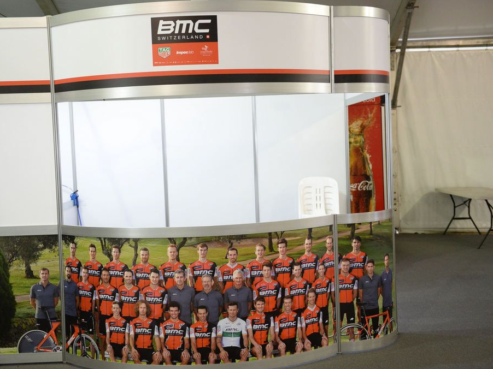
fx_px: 683
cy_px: 185
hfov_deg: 39.7
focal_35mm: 48
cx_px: 233
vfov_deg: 30.3
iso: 3200
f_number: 2.8
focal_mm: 44
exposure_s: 1/500
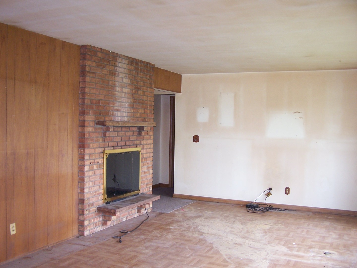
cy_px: 134
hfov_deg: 49.0
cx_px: 178
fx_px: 392
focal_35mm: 38
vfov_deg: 37.7
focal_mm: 6.3
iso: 140
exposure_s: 1/60
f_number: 2.8
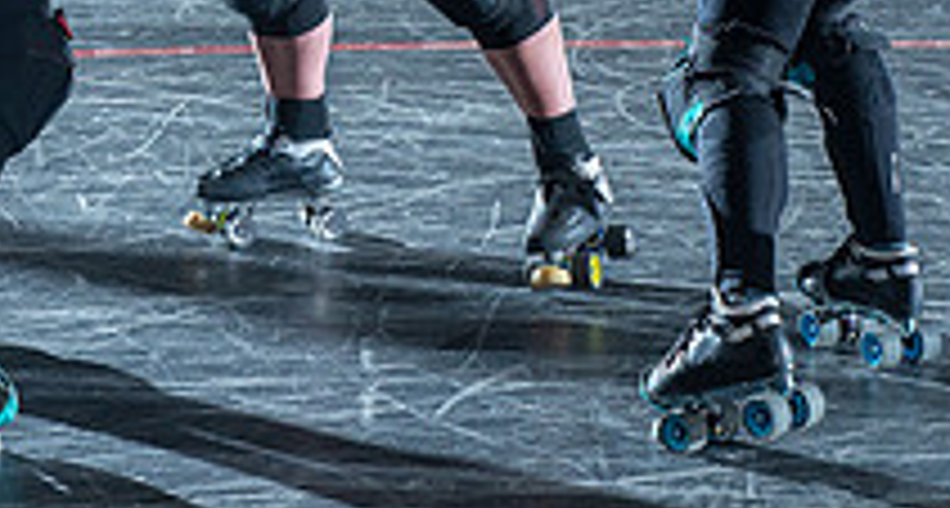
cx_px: 465
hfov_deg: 15.5
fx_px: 3487
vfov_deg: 8.1
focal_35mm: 140
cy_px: -324
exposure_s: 1/160
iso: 800
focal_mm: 48
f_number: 7.1
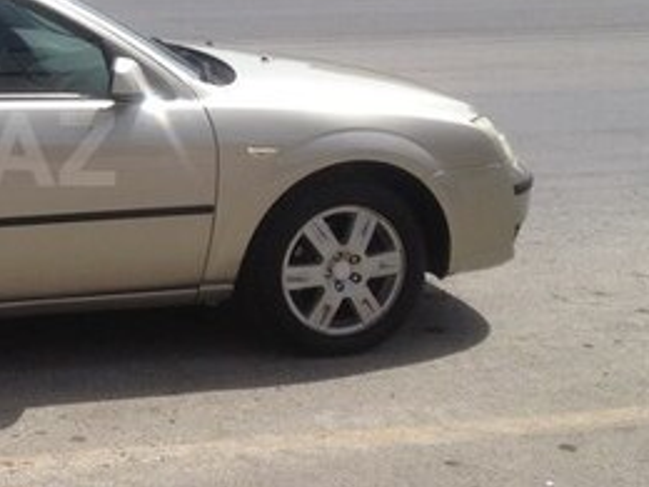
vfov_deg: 16.5
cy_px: 149
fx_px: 1669
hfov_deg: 20.5
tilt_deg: -11.5
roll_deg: +1.4
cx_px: -140
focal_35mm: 89
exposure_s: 1/2045
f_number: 2.4
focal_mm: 4.28
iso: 50
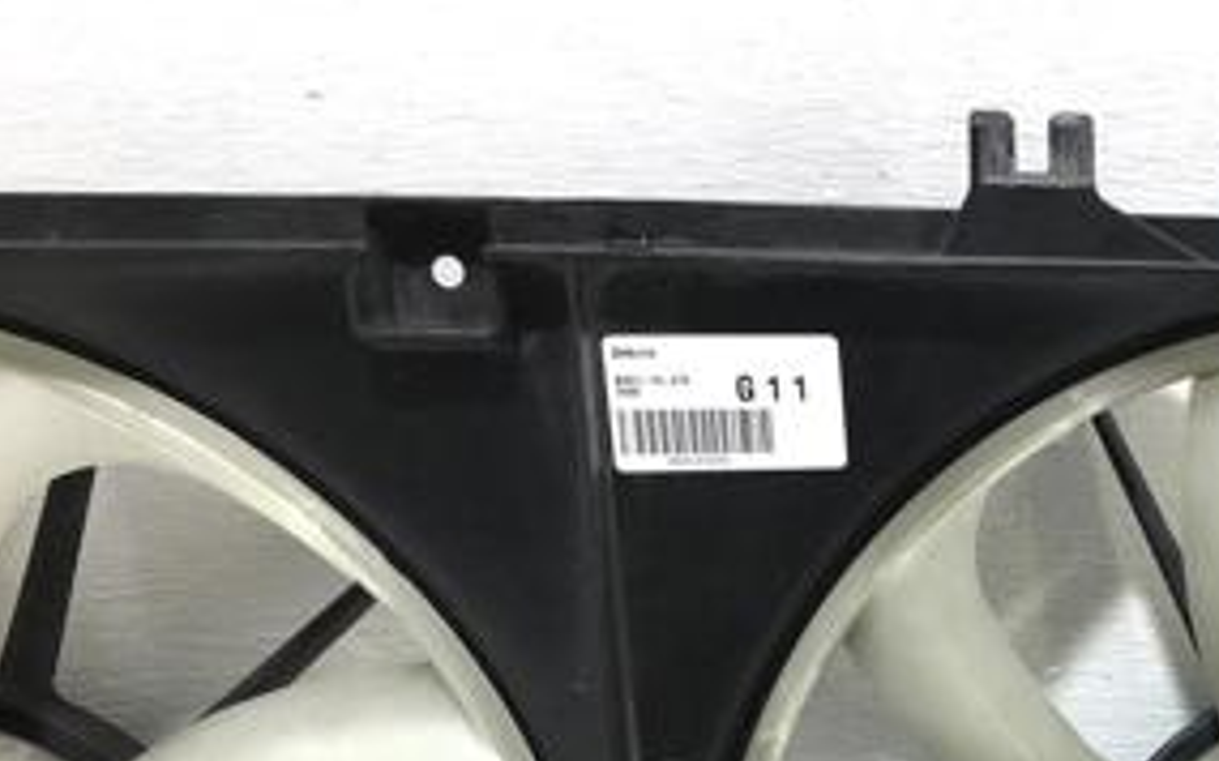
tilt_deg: -31.3
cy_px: 1009
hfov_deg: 27.2
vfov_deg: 17.6
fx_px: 2292
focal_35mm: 69
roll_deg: -1.8
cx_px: 1352
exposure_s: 1/144
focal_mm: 4.15
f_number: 2.2
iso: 25
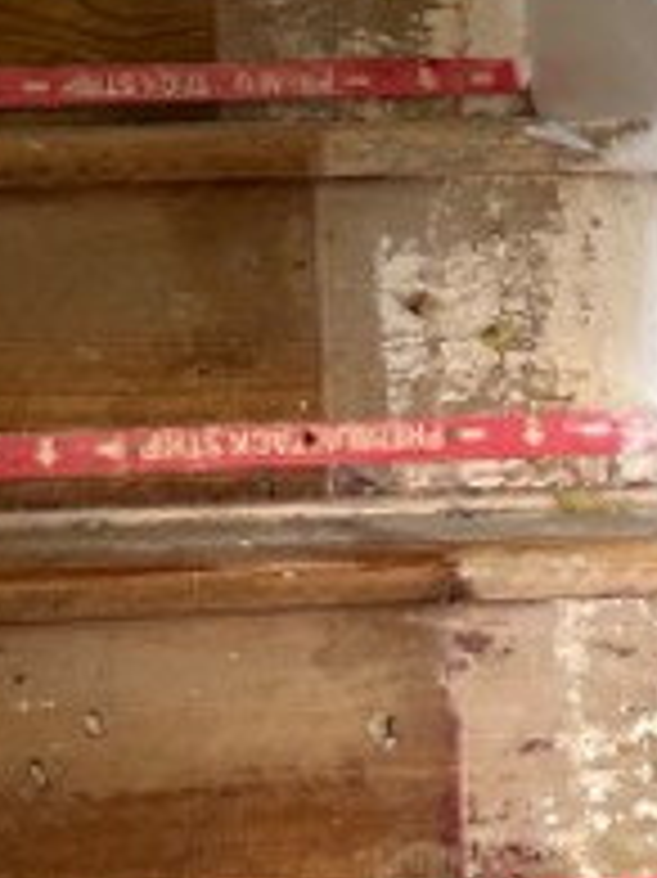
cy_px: -248
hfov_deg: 9.2
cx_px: 81
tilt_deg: +8.1
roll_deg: +2.5
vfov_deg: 12.0
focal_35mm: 160
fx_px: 4053
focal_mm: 5.7
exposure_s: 1/121
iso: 100
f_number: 1.5
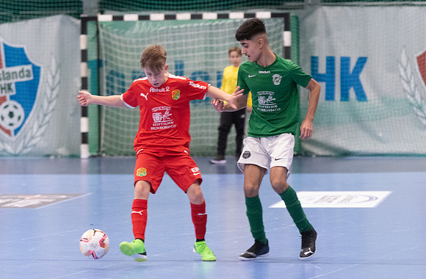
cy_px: 151
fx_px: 2541
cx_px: 265
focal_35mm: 216
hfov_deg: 9.6
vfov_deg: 6.3
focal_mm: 112
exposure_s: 1/400
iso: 8000
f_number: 3.2
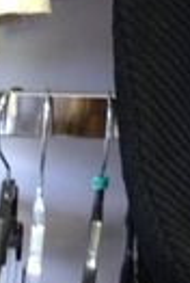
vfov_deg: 14.6
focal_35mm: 133
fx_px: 1047
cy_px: -99
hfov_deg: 9.7
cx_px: 371
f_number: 2.4
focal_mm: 4.28
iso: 400
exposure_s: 1/17
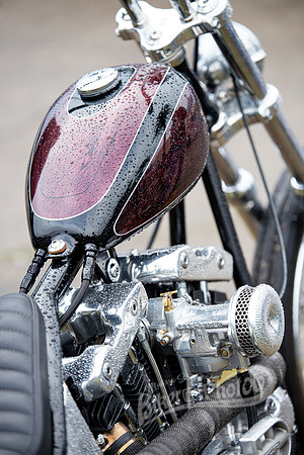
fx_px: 1837
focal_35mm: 145
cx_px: 152
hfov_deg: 9.5
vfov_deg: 14.2
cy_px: 228
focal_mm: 145
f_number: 10
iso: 800
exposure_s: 1/1600
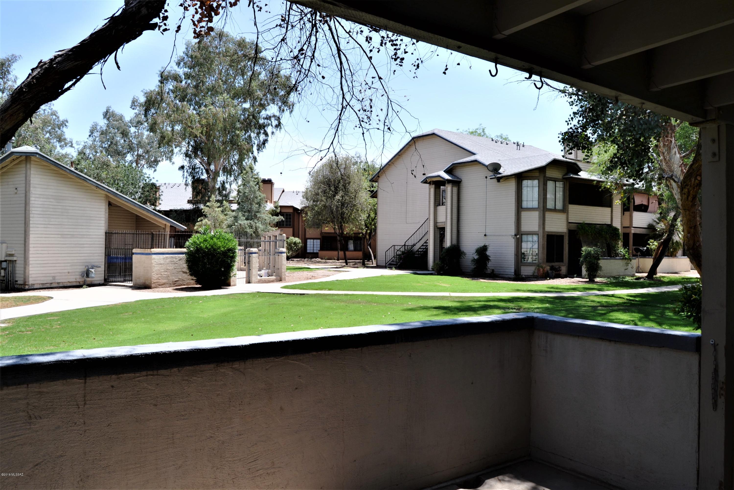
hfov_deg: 67.4
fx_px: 550
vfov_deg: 47.9
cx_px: 367
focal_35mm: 27
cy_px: 245
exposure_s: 1/200
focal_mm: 18
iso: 100
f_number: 7.1
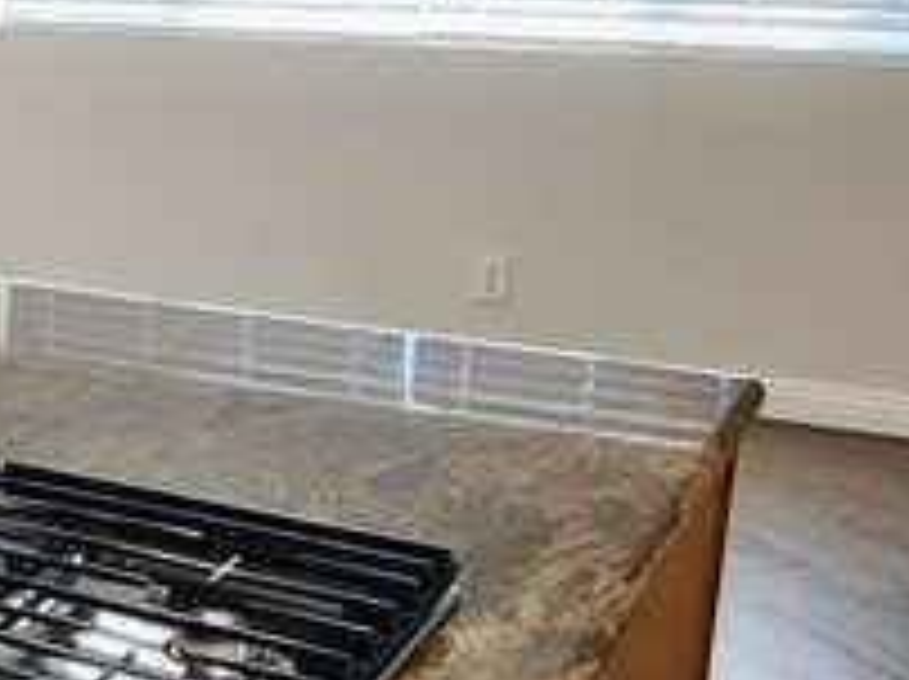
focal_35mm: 66
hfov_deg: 24.7
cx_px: -342
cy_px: 329
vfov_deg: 22.2
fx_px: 1731
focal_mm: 2.2
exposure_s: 1/60
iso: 250
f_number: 2.2
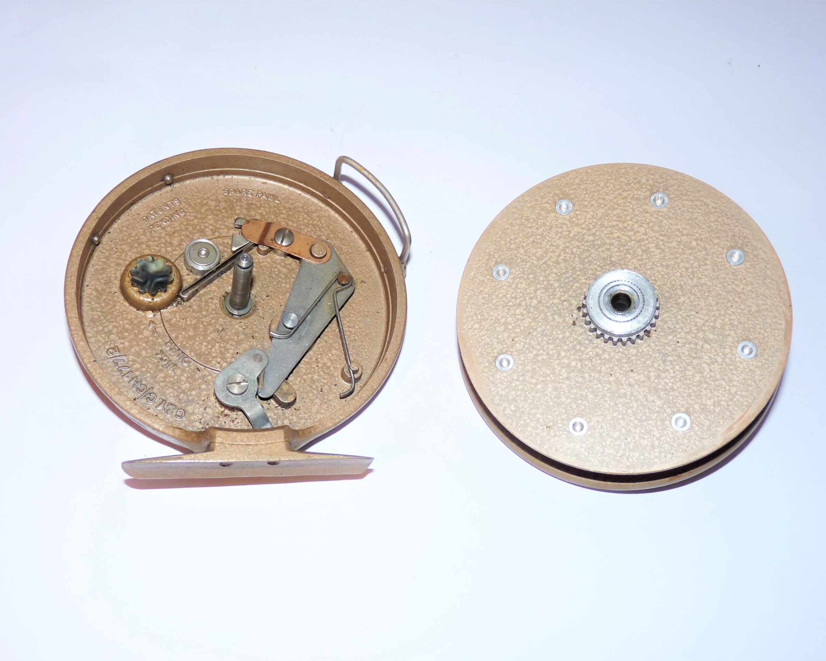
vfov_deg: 35.7
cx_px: 407
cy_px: 332
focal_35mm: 42
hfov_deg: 43.8
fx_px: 1027
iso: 100
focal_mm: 7.1
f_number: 3
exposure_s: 1/30
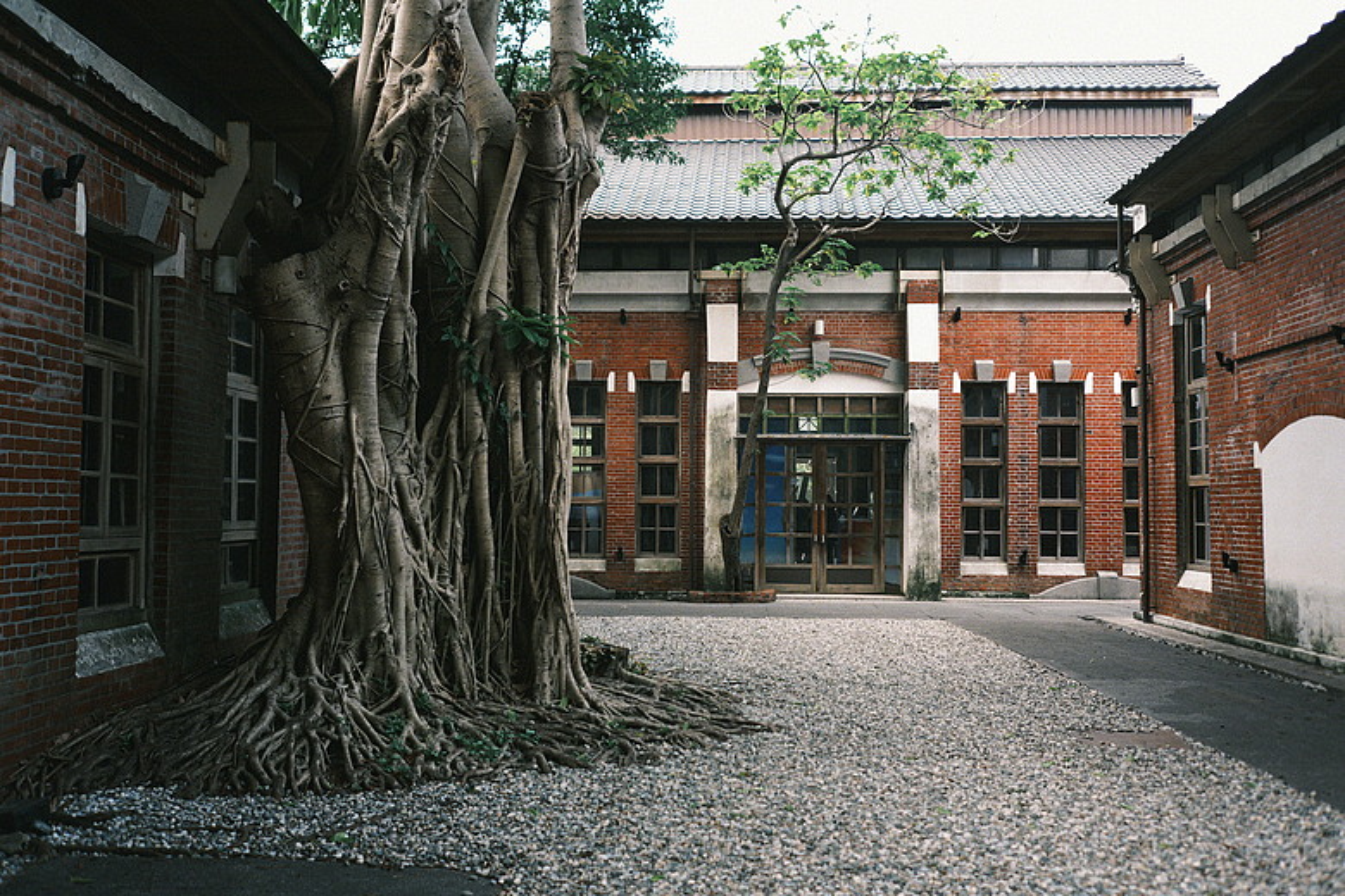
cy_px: 448
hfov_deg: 54.4
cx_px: 672
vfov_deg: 37.9
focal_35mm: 35
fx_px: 1308
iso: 50
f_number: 2.5
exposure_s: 1/80
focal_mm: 35
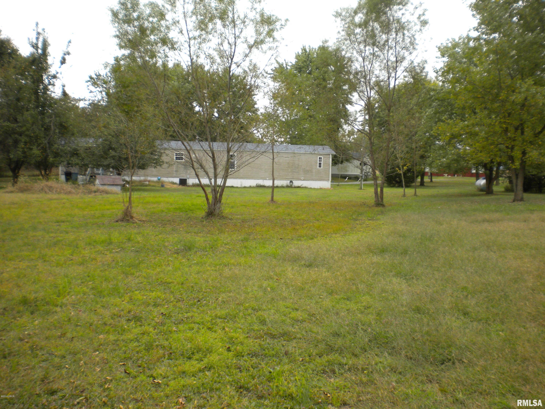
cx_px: 272
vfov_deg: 40.7
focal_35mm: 35
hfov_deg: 52.6
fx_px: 551
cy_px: 204
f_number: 4.6
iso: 100
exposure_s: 1/204
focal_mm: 6.3
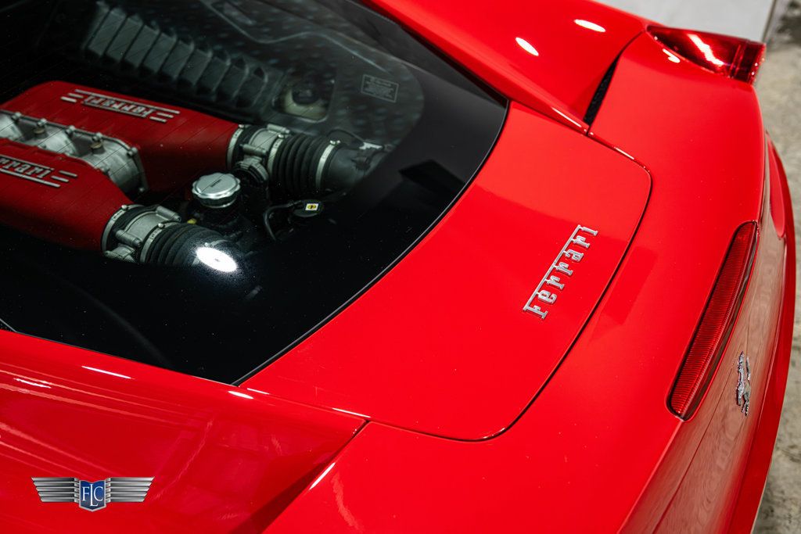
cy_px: 267
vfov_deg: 36.0
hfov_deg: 51.9
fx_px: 823
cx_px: 400
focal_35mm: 37
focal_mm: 37
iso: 1600
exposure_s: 1/80
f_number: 4
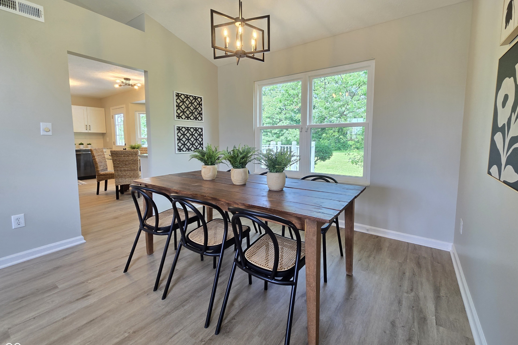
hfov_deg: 104.2
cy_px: 158
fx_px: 201
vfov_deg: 81.0
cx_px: 266
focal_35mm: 14
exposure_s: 1/60
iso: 80
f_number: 2.2
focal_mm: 2.2
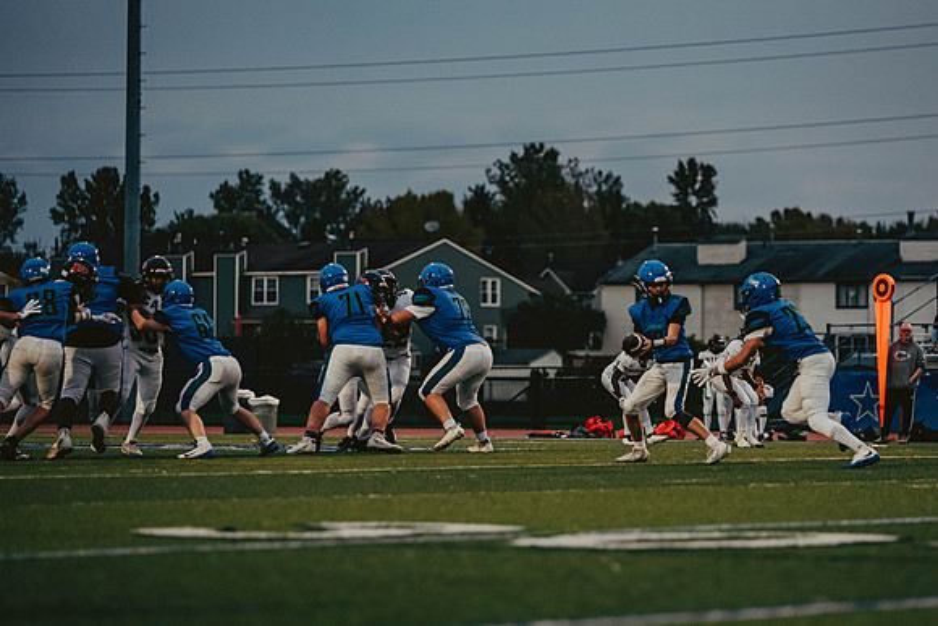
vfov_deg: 7.8
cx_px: 550
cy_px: 313
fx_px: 4585
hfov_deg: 11.7
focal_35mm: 176
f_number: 2.8
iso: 2000
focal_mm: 150
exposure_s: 1/1250
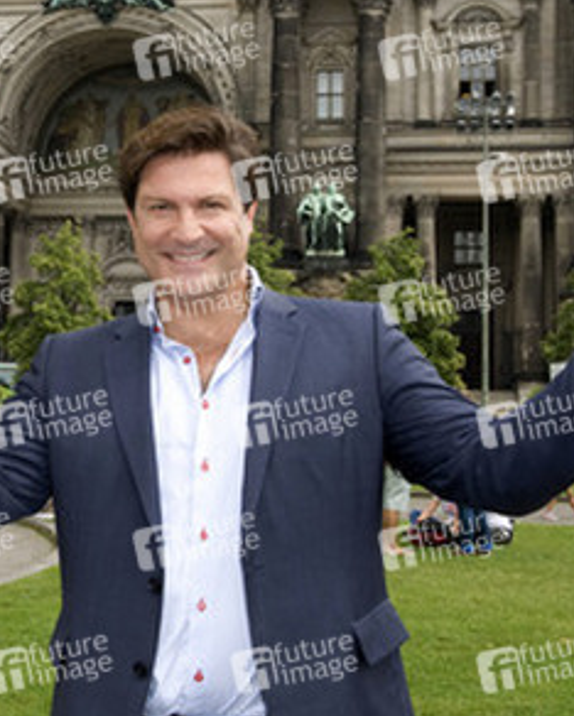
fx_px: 1103
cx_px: 228
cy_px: 358
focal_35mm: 52
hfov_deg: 29.1
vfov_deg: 36.0
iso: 500
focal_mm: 36
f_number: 11
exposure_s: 1/250
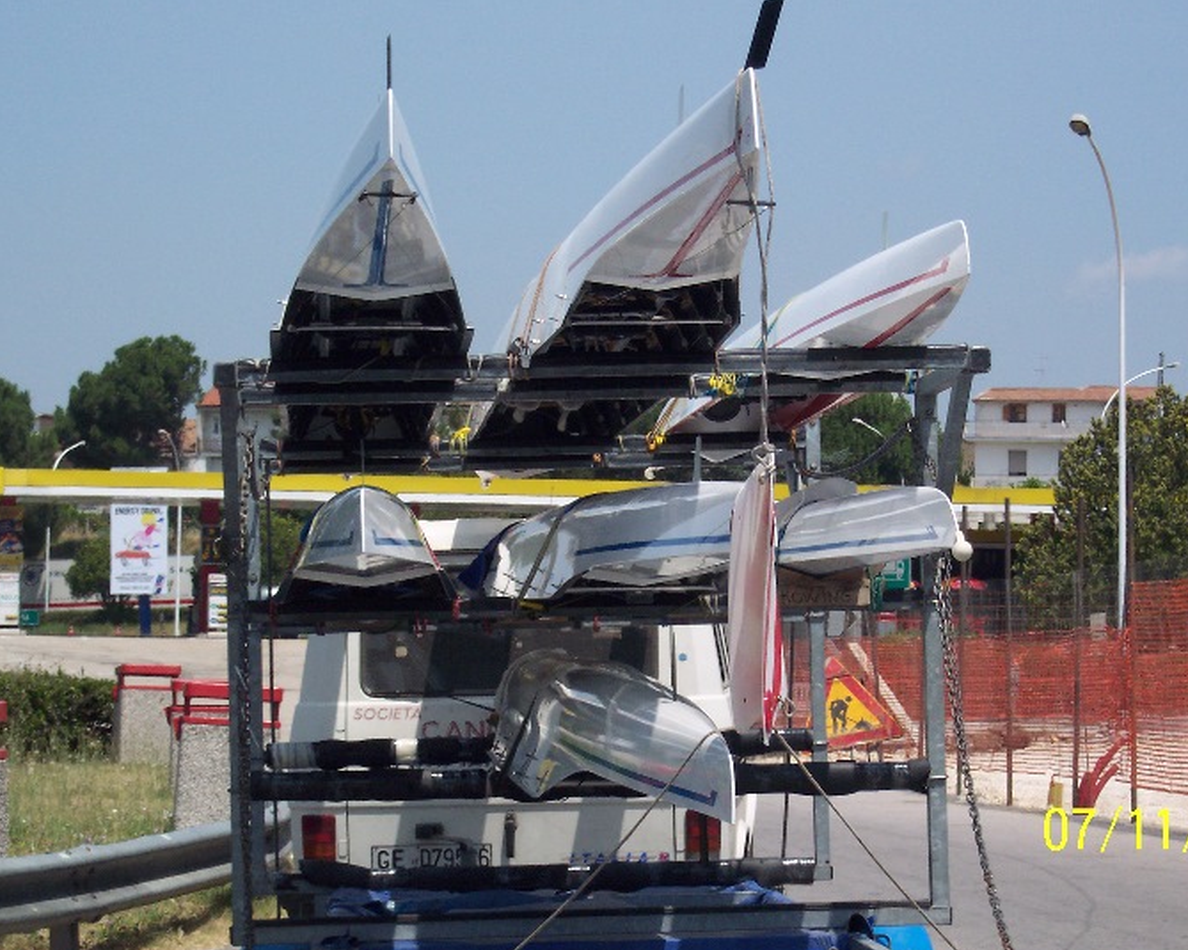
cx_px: 678
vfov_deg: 11.6
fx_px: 4676
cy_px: 430
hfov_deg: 14.5
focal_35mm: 133
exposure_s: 1/350
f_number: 8
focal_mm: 24
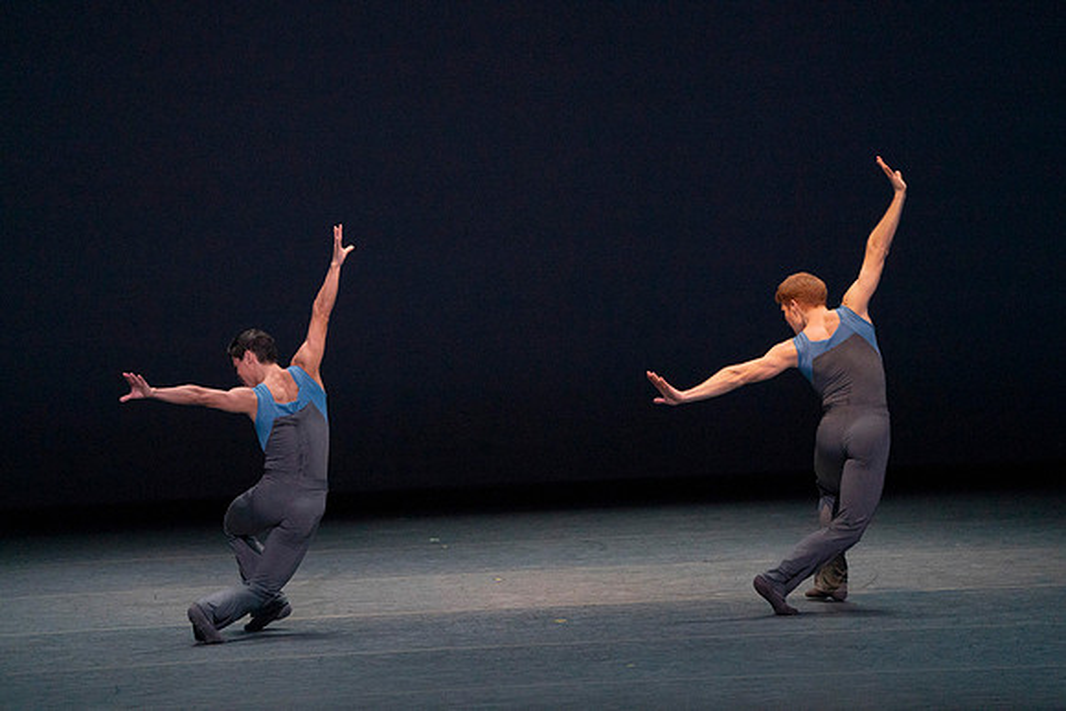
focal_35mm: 303
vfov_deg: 4.5
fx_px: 8974
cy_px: 356
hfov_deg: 6.8
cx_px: 533
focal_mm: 303
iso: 6400
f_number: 6.3
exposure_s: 1/400
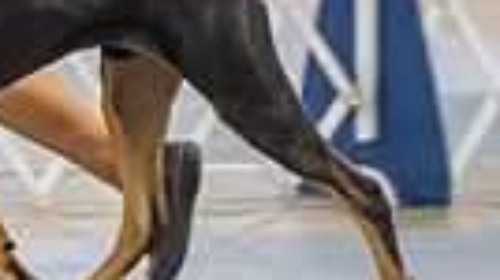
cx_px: -407
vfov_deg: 1.8
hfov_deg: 3.2
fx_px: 8819
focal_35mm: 666
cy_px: -99
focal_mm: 147
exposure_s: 1/160
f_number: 2.8
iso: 2500
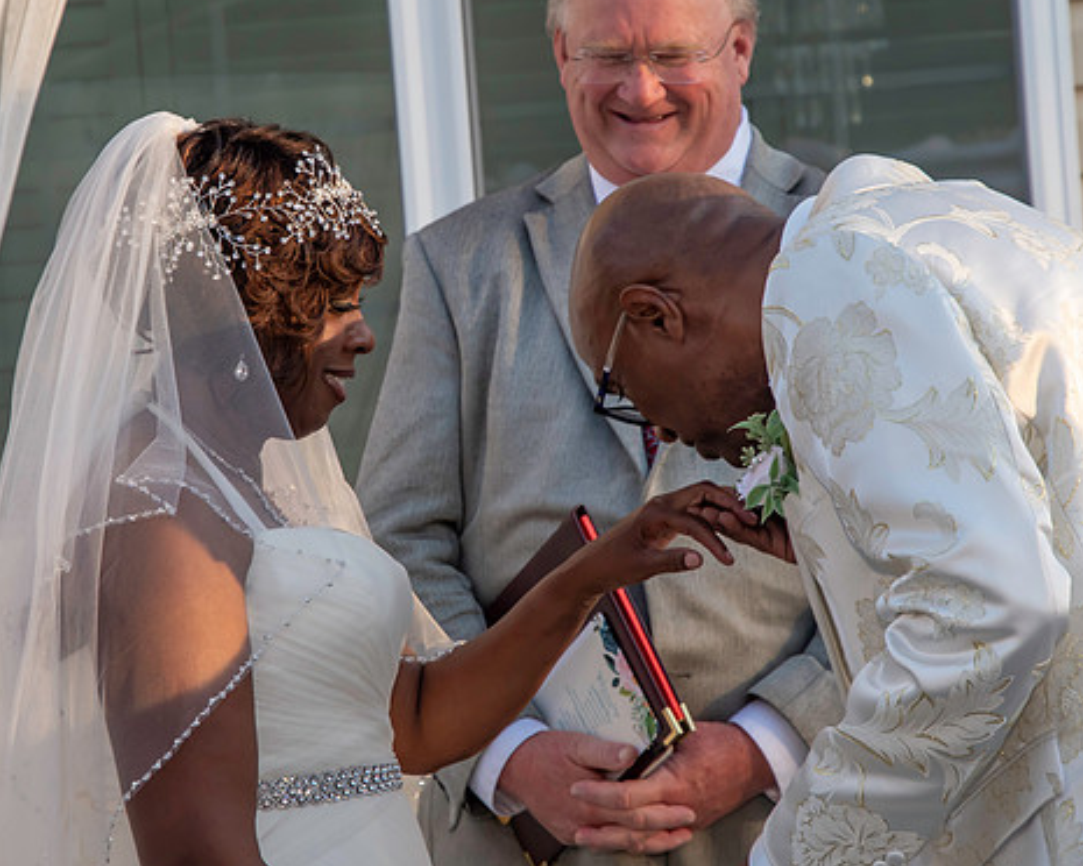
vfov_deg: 10.8
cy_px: 335
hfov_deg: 13.5
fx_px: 4584
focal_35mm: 143
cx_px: 448
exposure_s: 1/250
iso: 400
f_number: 6.3
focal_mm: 65
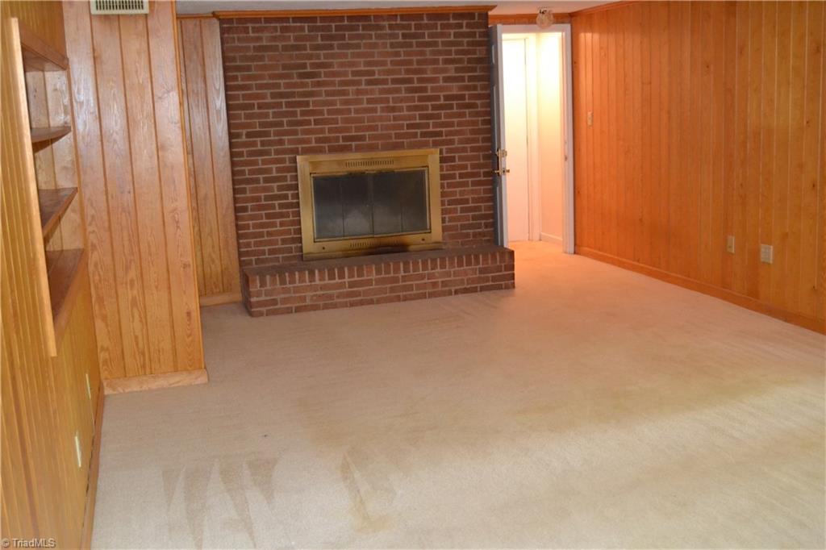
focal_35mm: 39
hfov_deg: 49.6
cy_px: 275
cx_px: 413
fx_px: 894
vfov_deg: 34.2
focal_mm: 26
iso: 3200
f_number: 4
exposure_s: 1/60
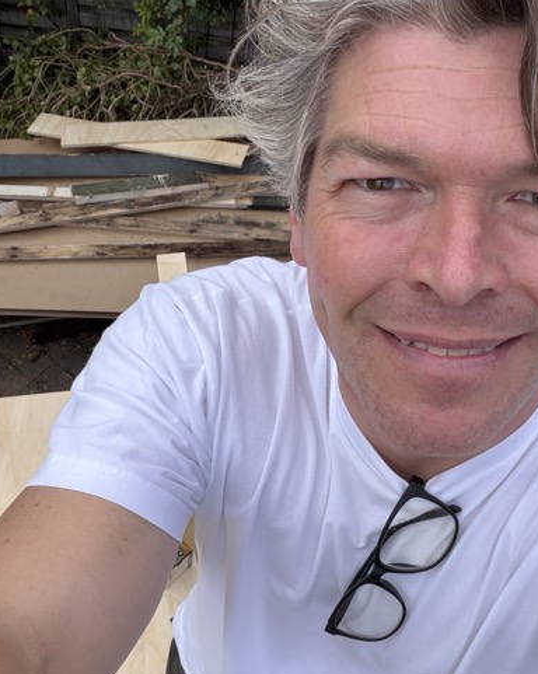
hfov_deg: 38.0
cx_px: 329
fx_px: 777
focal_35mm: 39
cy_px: 301
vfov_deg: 46.8
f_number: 1.9
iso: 25
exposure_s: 1/642
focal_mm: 2.71
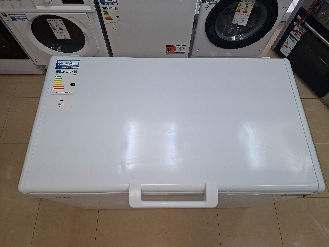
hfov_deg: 73.9
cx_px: 164
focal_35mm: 23
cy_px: 124
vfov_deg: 58.9
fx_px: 219
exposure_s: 1/120
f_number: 1.8
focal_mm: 5.54
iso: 125
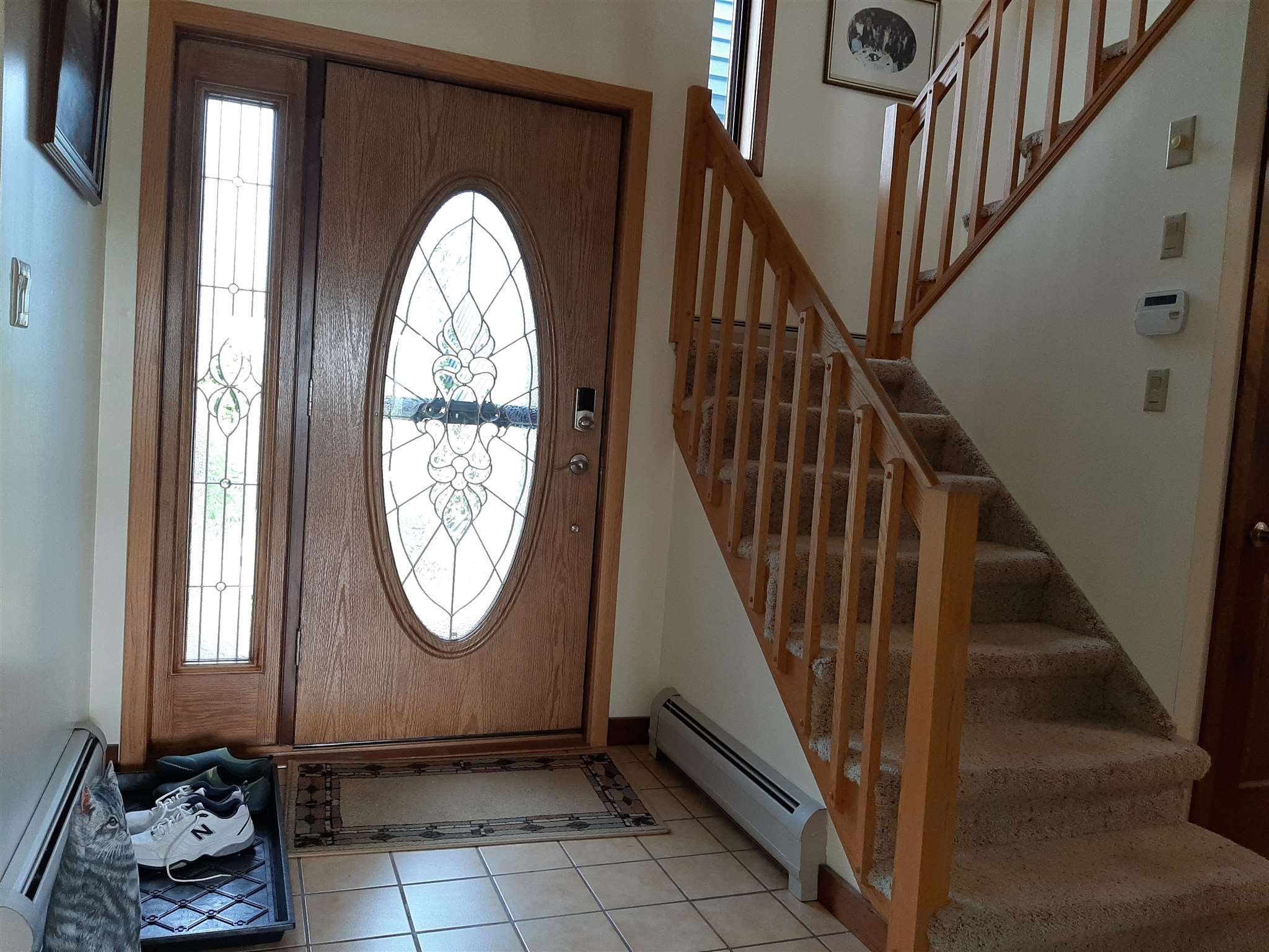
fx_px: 953
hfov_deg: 67.3
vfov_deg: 53.1
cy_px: 476
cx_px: 634
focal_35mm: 26
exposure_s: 1/100
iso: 64
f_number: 1.7
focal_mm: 3.93
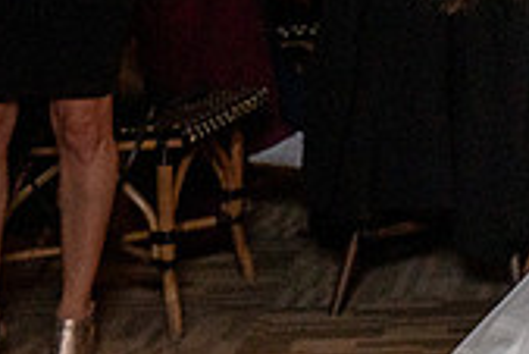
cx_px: 942
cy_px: -316
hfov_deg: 12.8
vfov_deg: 9.0
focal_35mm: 146
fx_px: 2147
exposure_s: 1/200
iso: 2000
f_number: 5.6
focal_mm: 35
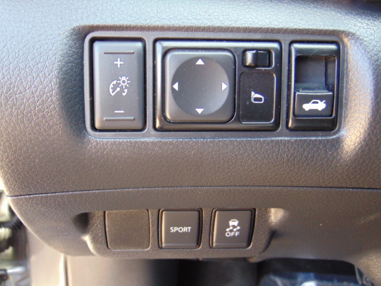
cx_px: 190
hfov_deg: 44.8
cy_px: 143
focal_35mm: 42
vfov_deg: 34.3
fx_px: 462
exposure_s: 1/30
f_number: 3.3
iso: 160
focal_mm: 7.6
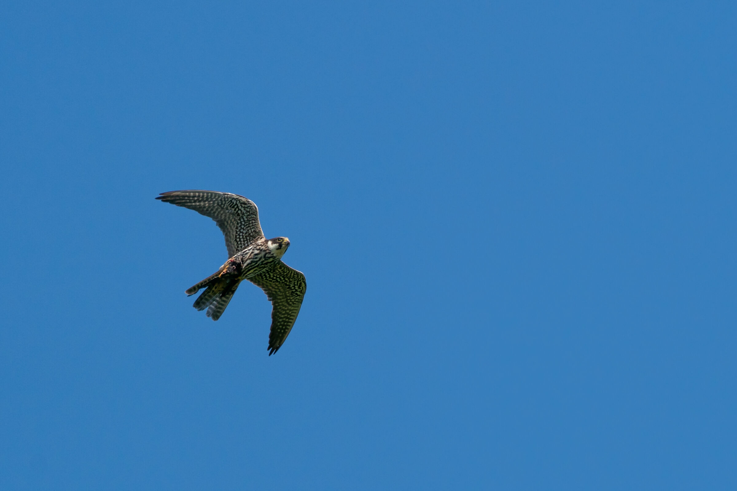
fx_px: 12282
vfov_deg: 2.3
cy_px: 246
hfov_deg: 3.4
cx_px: 368
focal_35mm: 600
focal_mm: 600
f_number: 6.3
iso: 640
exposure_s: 1/2500
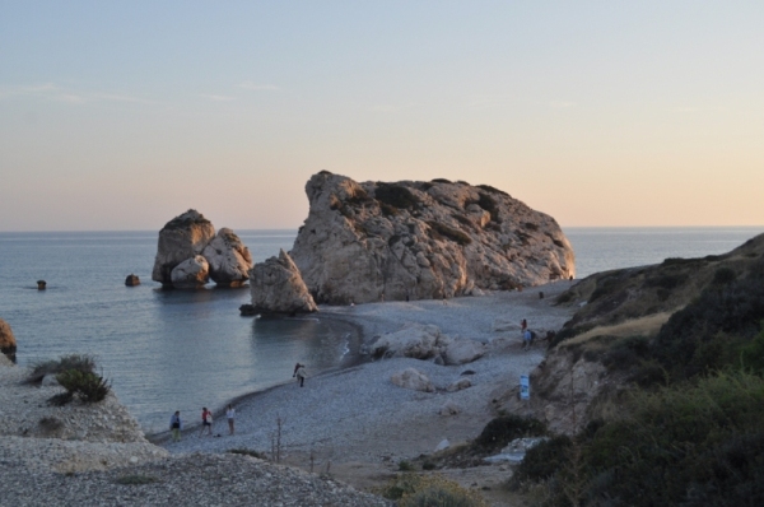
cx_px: 382
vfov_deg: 28.0
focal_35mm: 48
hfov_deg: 41.2
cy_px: 254
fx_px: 1017
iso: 200
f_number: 7.1
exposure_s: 1/200
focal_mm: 32
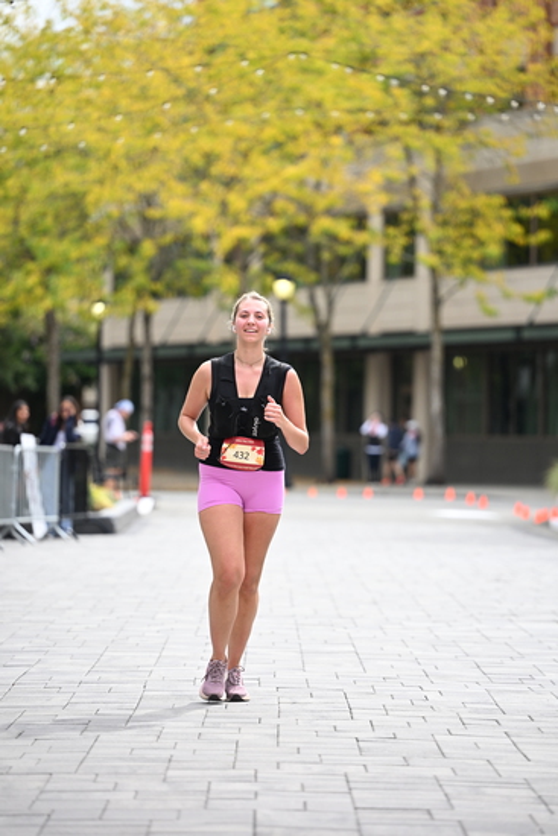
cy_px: 418
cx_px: 279
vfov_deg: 13.2
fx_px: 3601
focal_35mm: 155
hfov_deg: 8.9
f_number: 2.8
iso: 640
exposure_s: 1/2500
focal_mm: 155
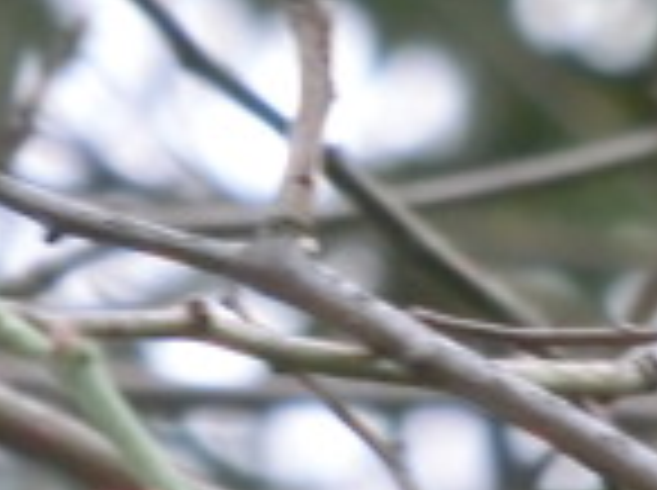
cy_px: -436
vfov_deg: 1.1
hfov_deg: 1.5
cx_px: 783
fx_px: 24993
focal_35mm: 1319
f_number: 5.9
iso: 400
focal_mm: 53
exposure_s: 1/60
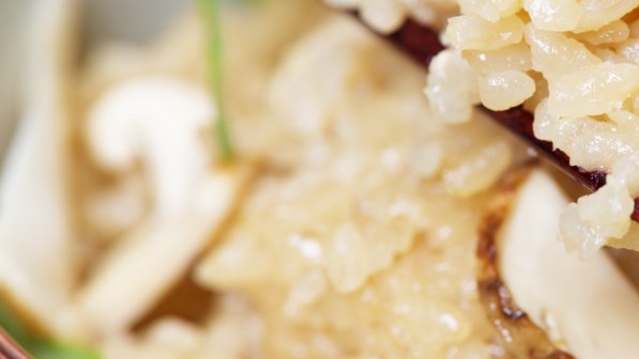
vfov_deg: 5.5
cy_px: 120
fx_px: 3745
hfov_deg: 9.7
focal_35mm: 221
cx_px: 608
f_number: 6.3
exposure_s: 1/80
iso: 200
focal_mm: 105
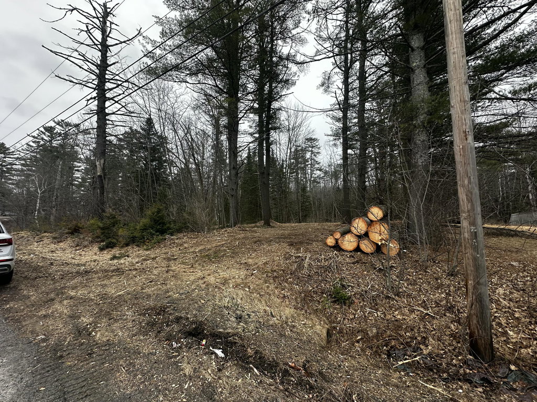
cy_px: 201
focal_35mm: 14
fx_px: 217
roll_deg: -1.0
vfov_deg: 85.7
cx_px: 268
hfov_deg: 102.1
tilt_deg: +3.9
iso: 40
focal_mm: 2.22
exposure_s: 1/341
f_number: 2.2
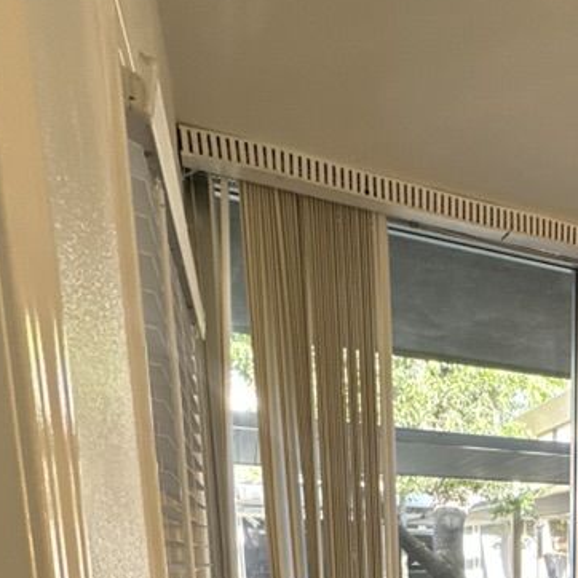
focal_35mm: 35
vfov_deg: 37.6
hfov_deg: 41.6
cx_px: 565
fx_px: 661
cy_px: 666
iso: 250
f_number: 2.2
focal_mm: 2.22
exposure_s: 1/60
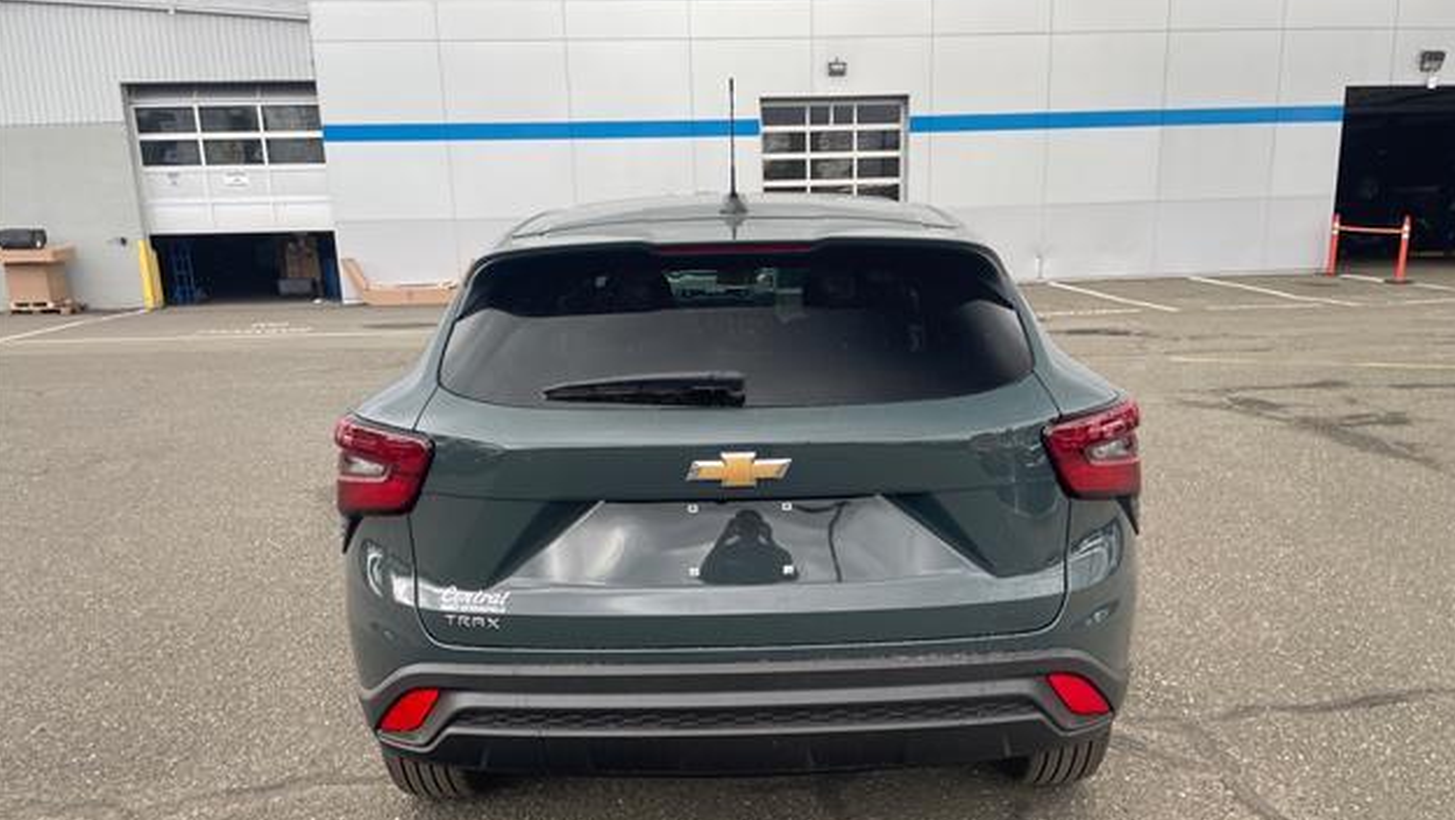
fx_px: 1119
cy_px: 501
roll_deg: +1.3
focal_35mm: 29
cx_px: 736
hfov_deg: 66.0
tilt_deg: -15.7
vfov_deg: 40.0
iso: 32
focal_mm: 4.2
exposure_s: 1/349
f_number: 1.6
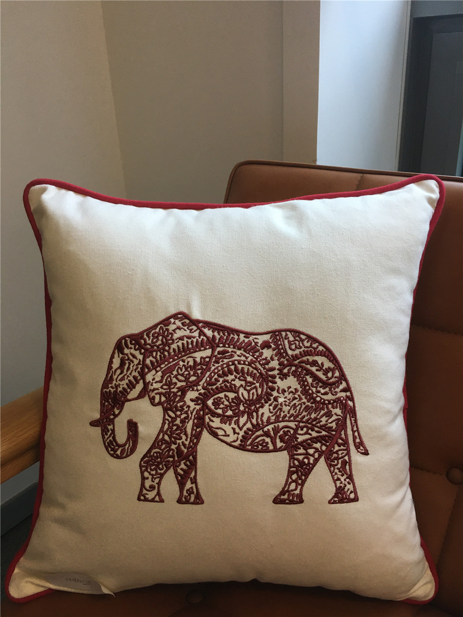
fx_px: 517
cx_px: 232
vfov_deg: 61.7
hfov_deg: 48.2
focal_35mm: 29
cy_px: 308
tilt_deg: -23.9
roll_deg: +2.5
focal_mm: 4.15
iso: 40
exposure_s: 1/30
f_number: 2.2
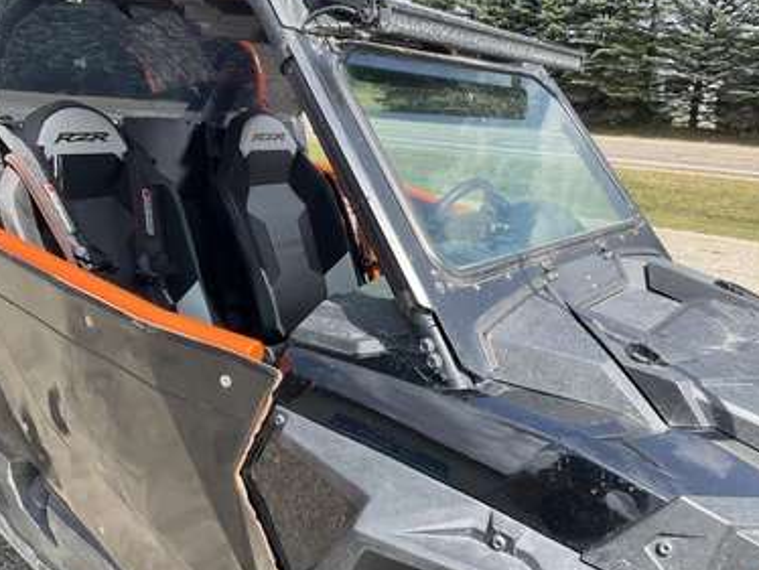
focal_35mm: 31
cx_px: 396
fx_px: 680
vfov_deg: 45.5
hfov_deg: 58.3
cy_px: 280
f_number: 1.8
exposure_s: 1/650
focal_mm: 3
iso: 25
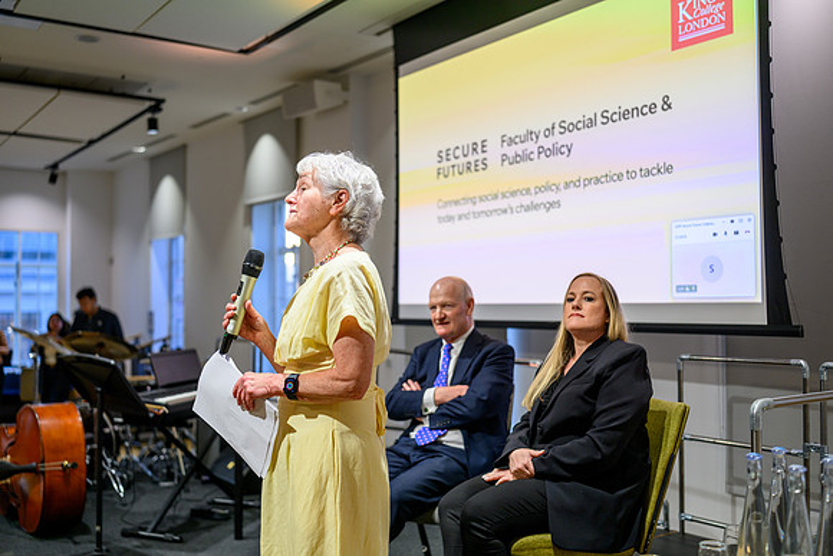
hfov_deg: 53.8
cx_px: 416
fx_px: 821
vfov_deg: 37.4
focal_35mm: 35
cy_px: 278
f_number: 2
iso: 320
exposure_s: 1/200
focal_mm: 35
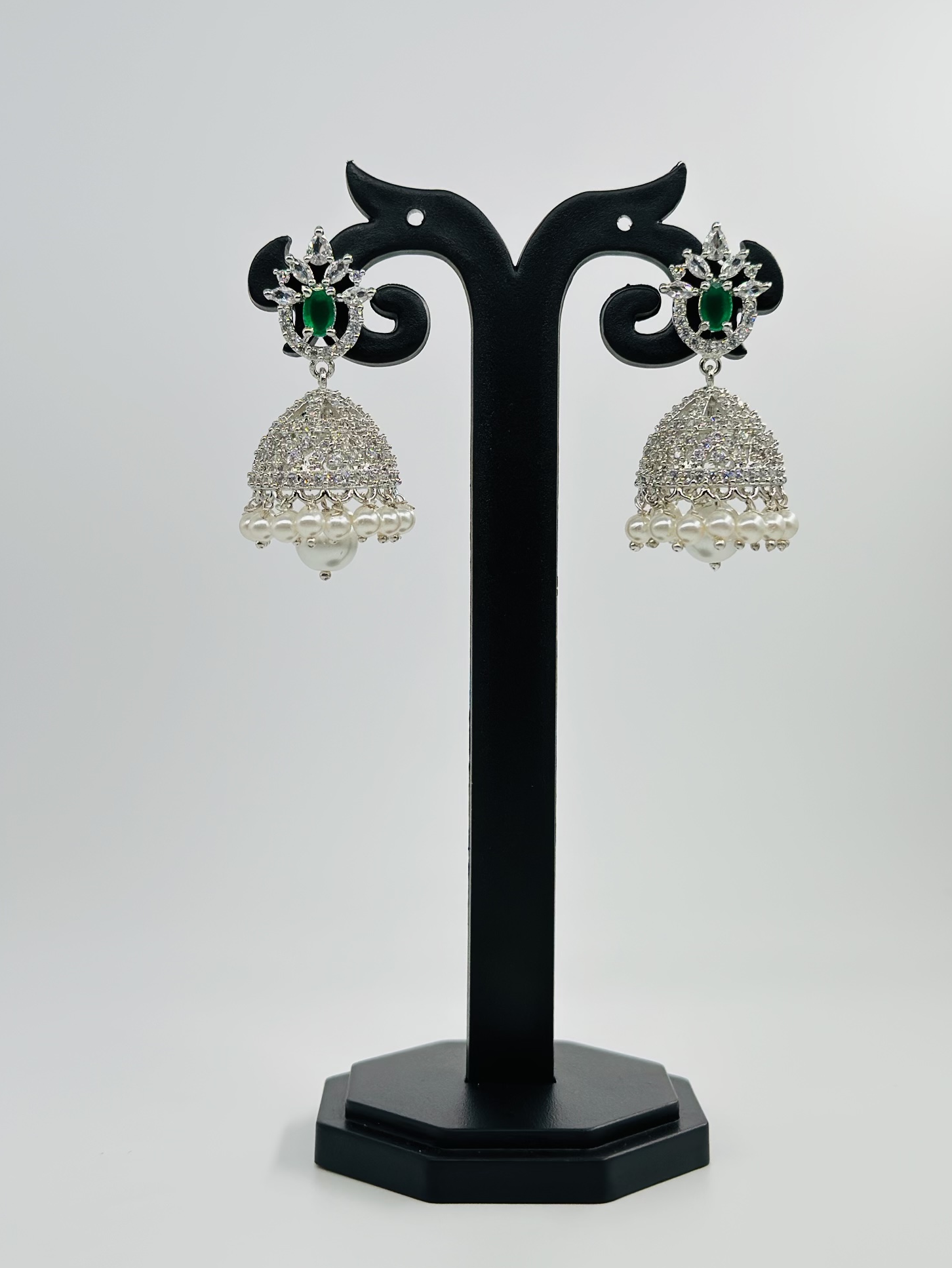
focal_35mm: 50
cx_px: 492
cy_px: 637
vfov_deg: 38.2
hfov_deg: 29.1
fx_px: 1833
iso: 100
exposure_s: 1/1783
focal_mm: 6.86
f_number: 1.78
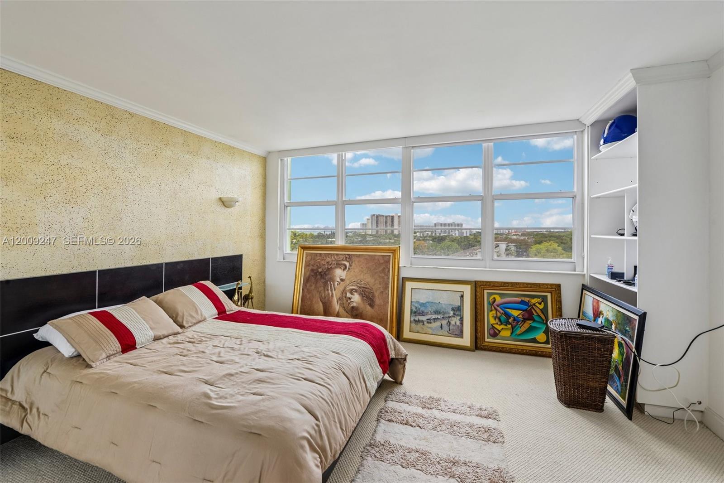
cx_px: 362
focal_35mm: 14
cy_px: 242
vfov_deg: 81.2
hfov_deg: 104.3
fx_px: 281
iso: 200
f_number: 9
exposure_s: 1/100
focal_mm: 14
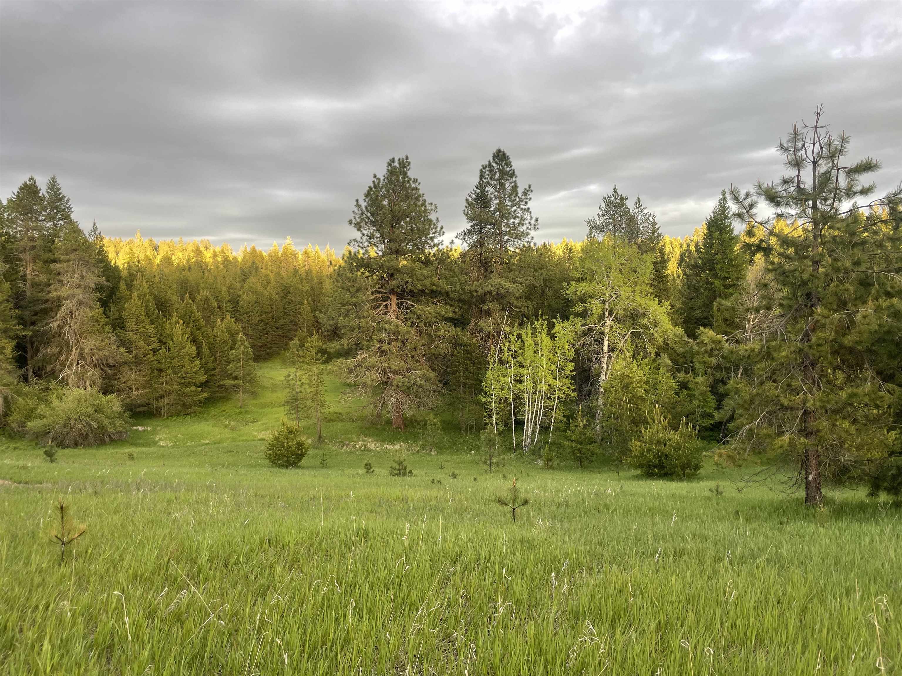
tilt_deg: -1.3
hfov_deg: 67.3
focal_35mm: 26
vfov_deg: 53.1
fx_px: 677
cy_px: 338
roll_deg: +0.9
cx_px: 451
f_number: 1.6
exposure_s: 1/121
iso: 40
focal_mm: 4.2
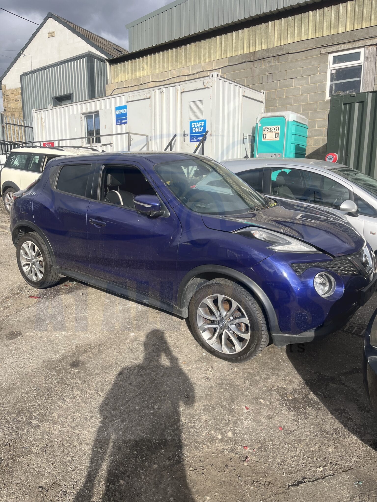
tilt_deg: -10.6
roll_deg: +1.0
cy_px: 251
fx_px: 378
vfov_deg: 67.3
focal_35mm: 26
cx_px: 188
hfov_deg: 53.1
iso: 50
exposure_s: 1/2967
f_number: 1.6
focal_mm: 5.1
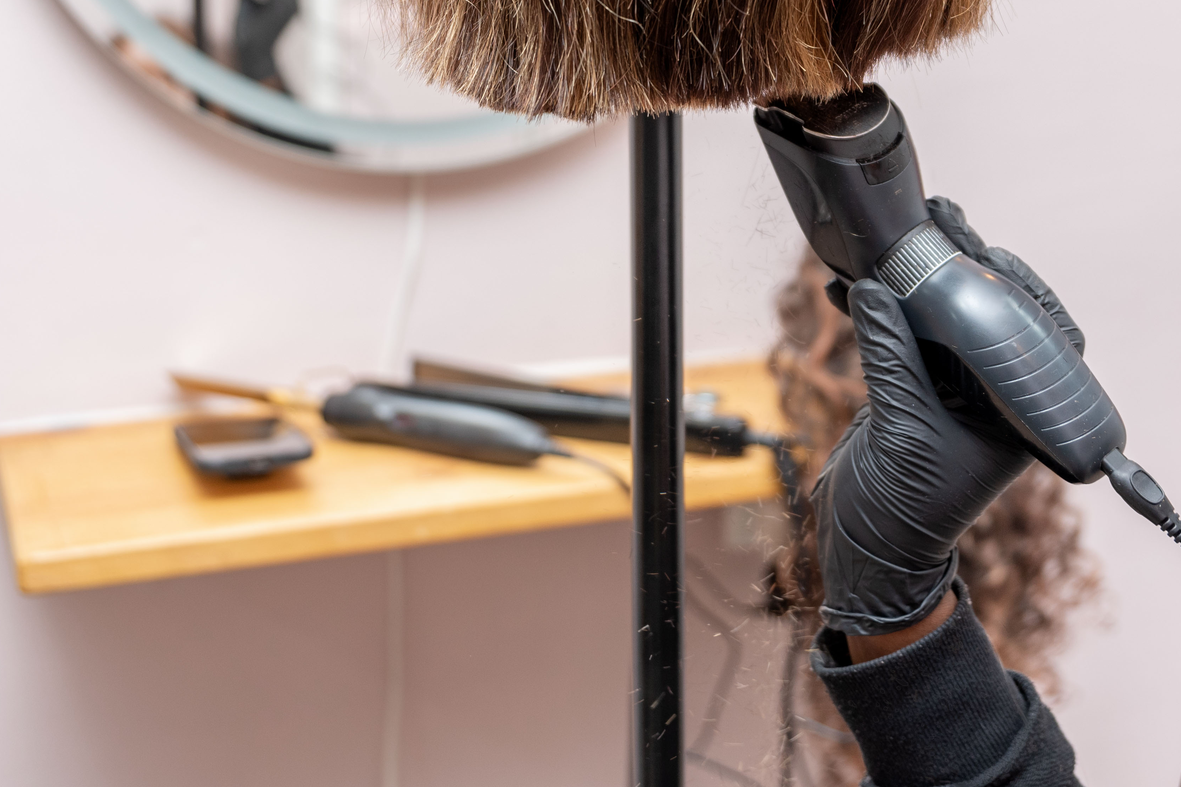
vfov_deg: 21.1
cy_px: 86
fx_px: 2066
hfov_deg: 31.9
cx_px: 662
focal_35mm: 63
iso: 320
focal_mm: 35
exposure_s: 1/250
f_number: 2.8
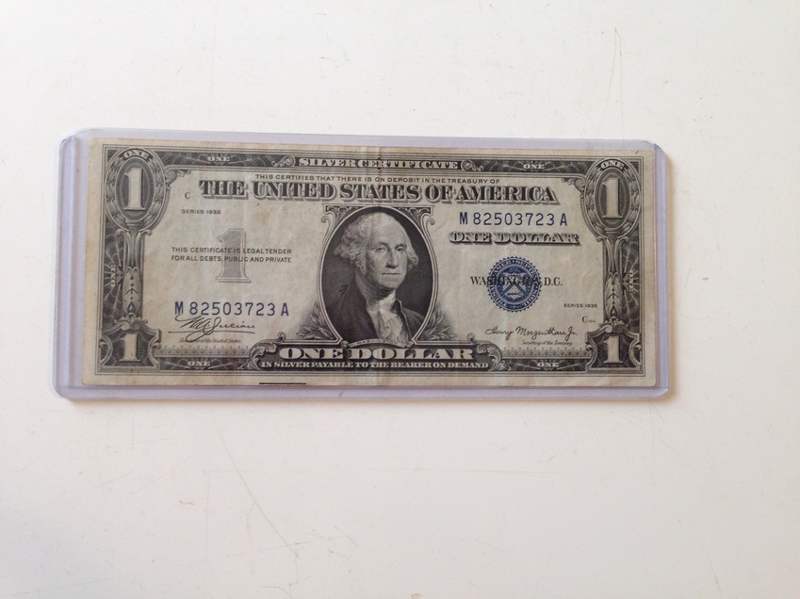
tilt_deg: -87.0
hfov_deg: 55.4
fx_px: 762
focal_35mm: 33
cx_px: 400
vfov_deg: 42.9
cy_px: 300
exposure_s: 1/20
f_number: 2.4
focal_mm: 4.12
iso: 80
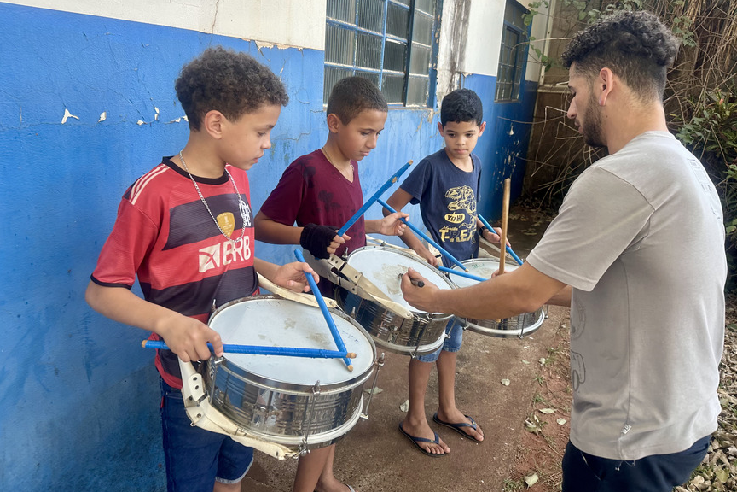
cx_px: 376
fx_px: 532
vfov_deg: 49.5
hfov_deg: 69.4
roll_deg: -0.5
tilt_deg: -21.9
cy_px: 230
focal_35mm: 26
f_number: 1.78
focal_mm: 6.86
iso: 100
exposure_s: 1/121
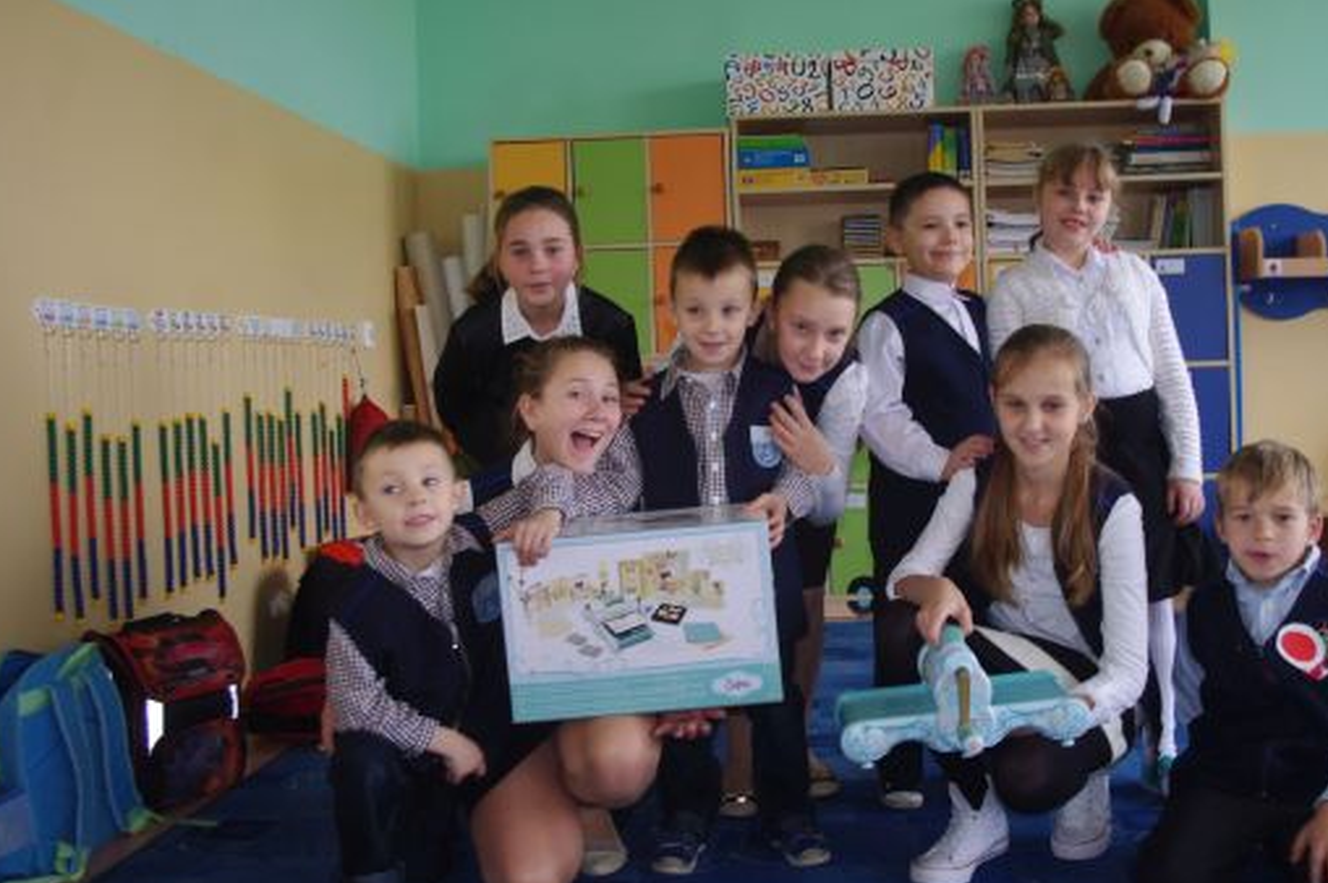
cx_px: 761
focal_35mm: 34
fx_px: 1253
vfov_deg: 38.8
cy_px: 383
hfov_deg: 55.6
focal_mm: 18
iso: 200
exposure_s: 1/25
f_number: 3.5
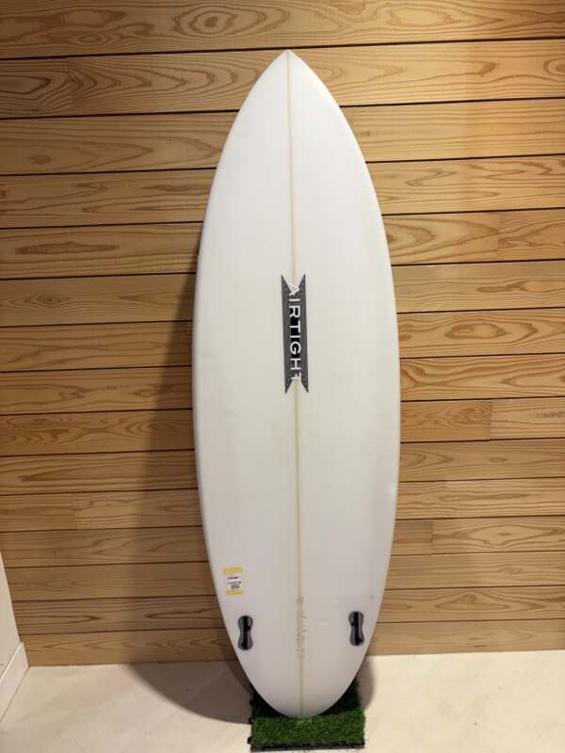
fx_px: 566
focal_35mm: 26
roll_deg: +1.8
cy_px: 376
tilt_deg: -18.1
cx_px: 282
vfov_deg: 67.3
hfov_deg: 53.1
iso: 50
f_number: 1.6
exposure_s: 1/100
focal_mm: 5.96
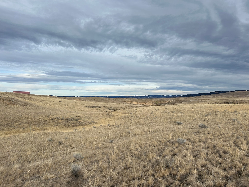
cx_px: 124
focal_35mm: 26
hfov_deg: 67.3
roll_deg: +0.4
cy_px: 94
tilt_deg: +2.1
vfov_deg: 53.1
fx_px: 187
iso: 50
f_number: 1.5
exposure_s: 1/3968
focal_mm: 5.7
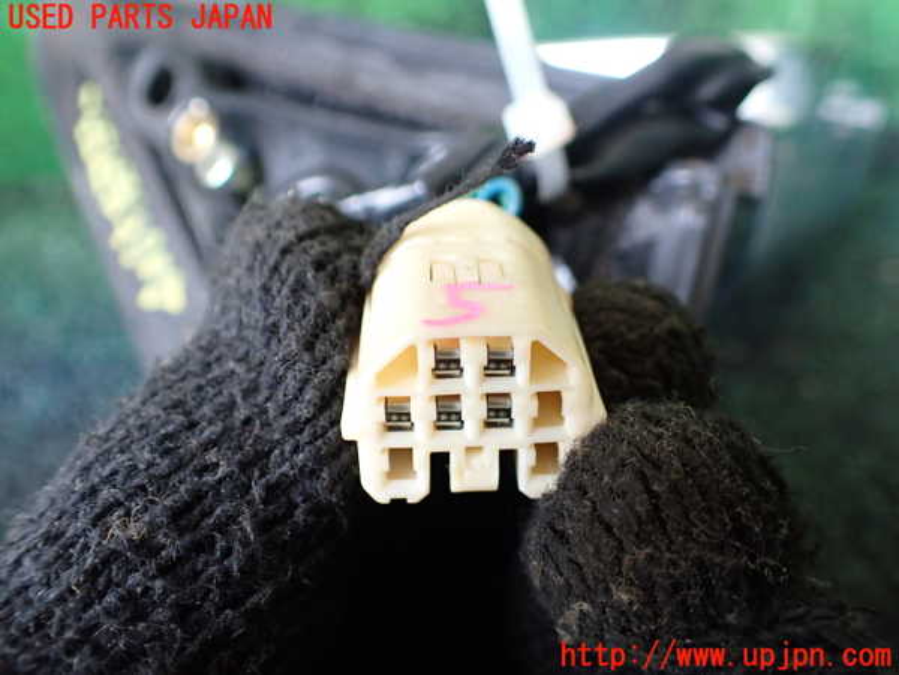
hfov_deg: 60.0
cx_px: 450
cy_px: 338
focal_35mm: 30
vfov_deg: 46.8
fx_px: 779
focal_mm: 5.4
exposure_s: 1/125
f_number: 2.3
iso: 500
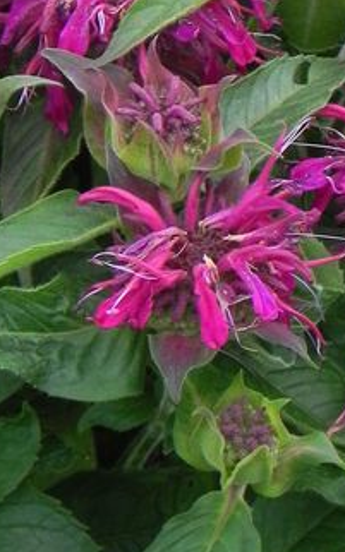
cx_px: 221
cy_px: 21
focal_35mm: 558
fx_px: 8402
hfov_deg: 2.4
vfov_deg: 3.8
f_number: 5
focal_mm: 37.7
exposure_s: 1/200
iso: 160
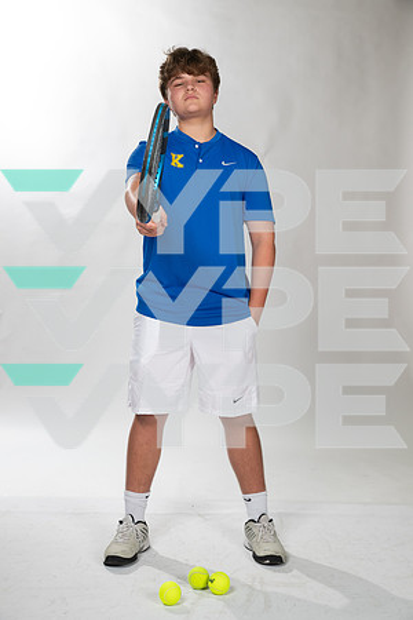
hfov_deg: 24.6
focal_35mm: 55
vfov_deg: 36.2
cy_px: 310
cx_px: 206
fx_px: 946
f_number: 7.1
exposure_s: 1/320
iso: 800
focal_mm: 55
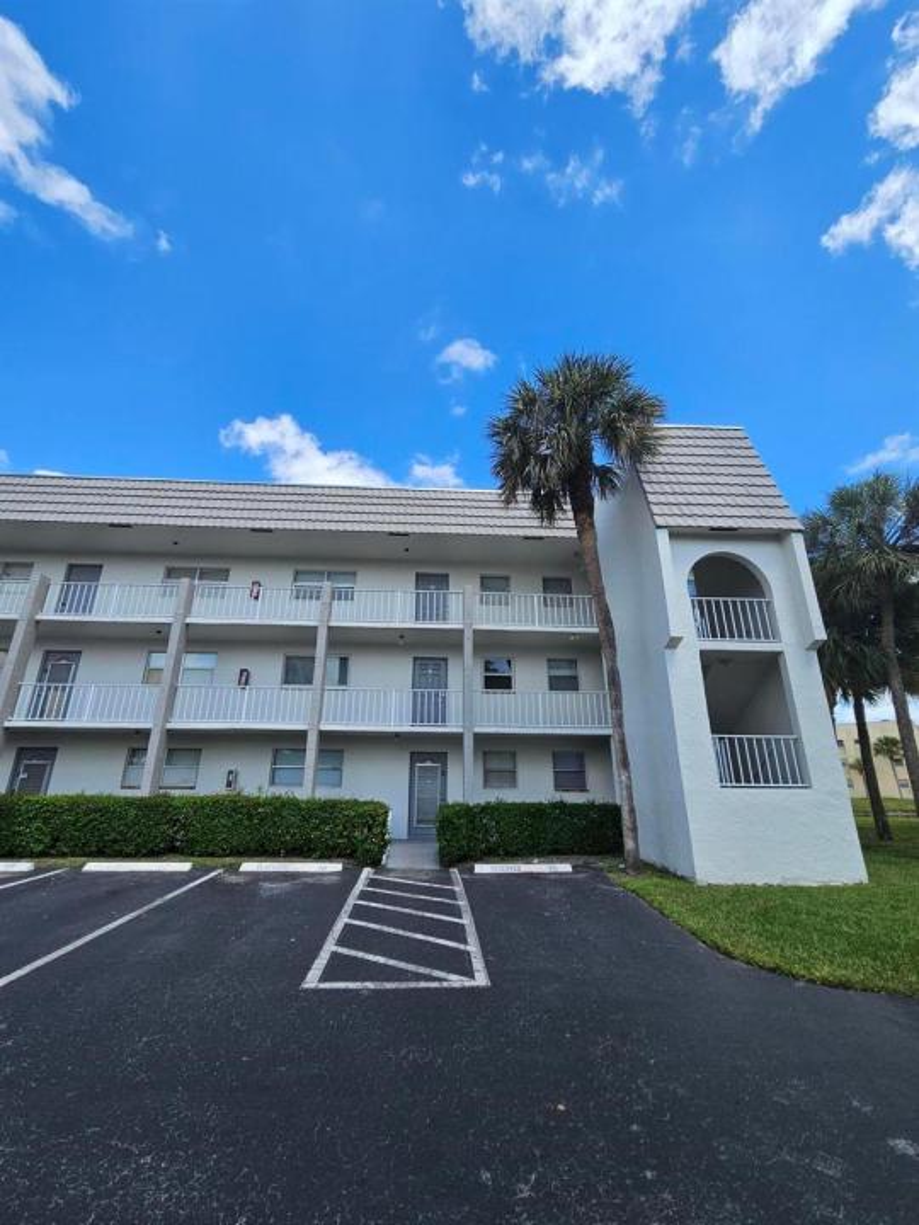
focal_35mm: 13
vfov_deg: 106.2
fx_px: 460
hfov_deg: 89.9
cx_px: 460
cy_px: 612
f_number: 2.2
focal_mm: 2.2
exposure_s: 1/1325
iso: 50
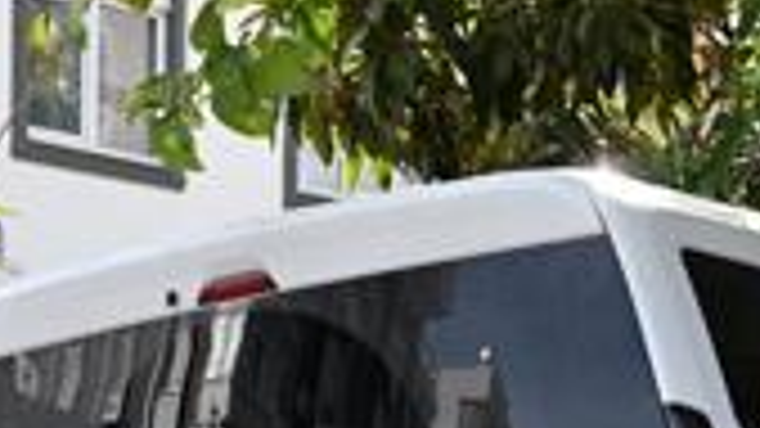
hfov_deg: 14.8
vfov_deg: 8.4
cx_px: 866
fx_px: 2854
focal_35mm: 142
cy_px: 554
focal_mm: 29
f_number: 4
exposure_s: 1/2000
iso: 800
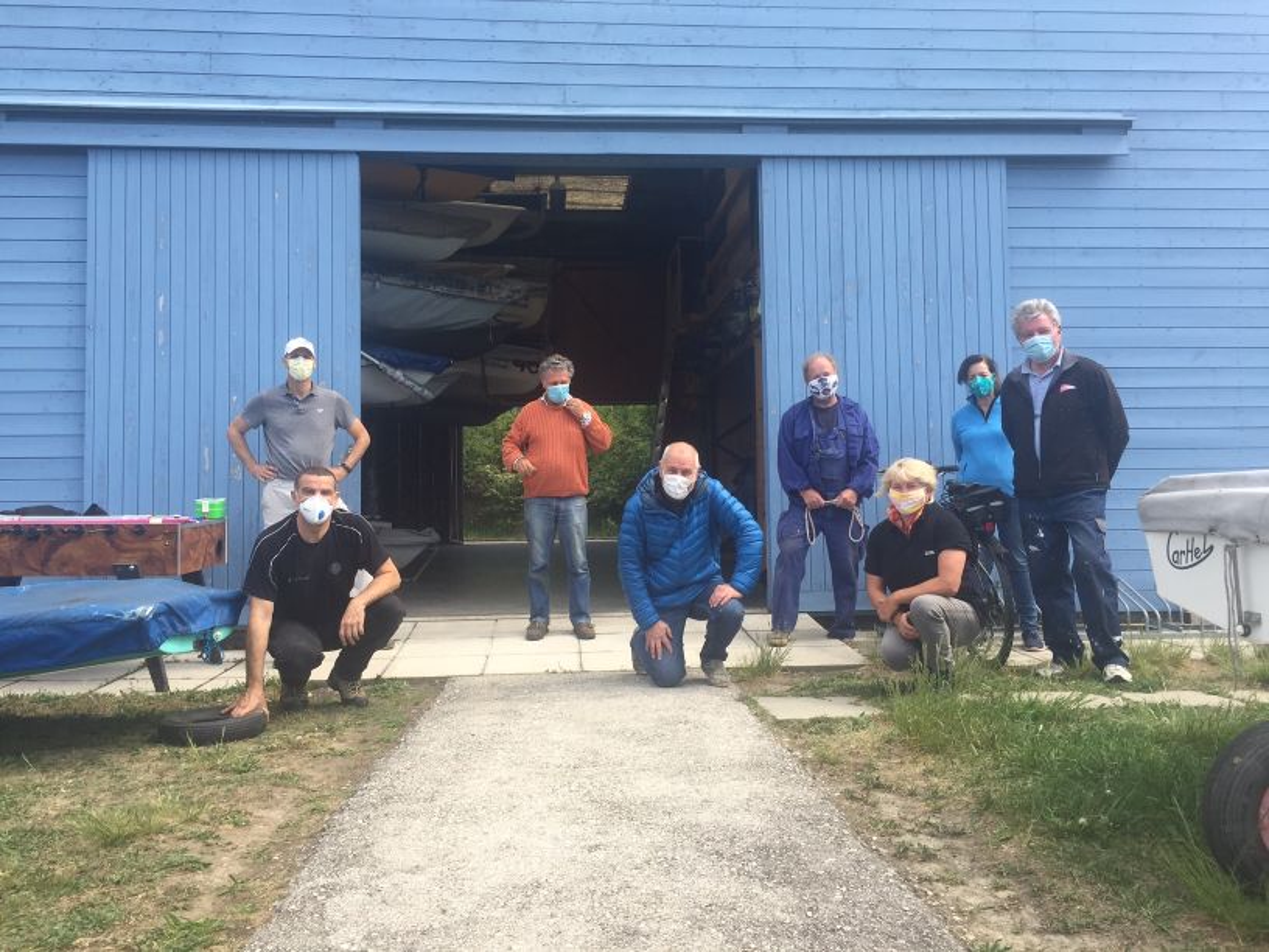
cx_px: 634
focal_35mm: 29
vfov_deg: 48.2
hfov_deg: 61.7
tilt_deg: +3.4
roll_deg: +0.3
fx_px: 1063
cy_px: 476
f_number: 2.2
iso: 32
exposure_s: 1/444
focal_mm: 4.15
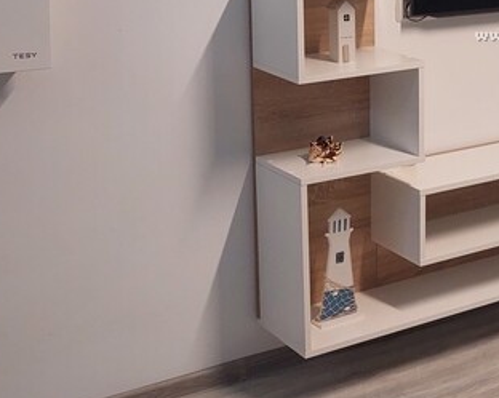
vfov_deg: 19.4
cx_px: 565
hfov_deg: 23.1
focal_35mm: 77
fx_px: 1136
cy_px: 8
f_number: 1.8
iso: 200
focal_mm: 5.23
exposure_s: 1/50
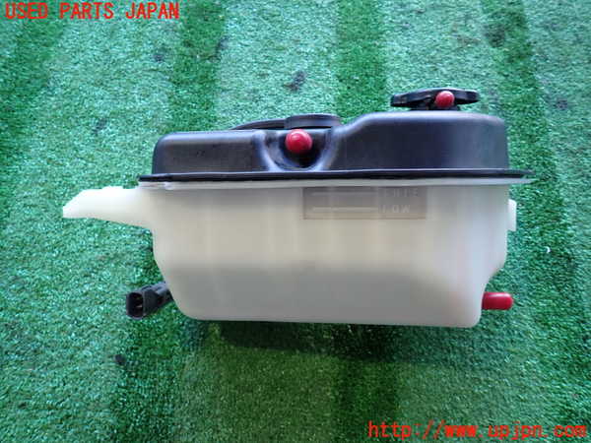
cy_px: 222
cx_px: 296
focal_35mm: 25
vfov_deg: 54.9
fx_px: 427
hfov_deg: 69.4
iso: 200
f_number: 2
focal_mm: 4.5
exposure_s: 1/60
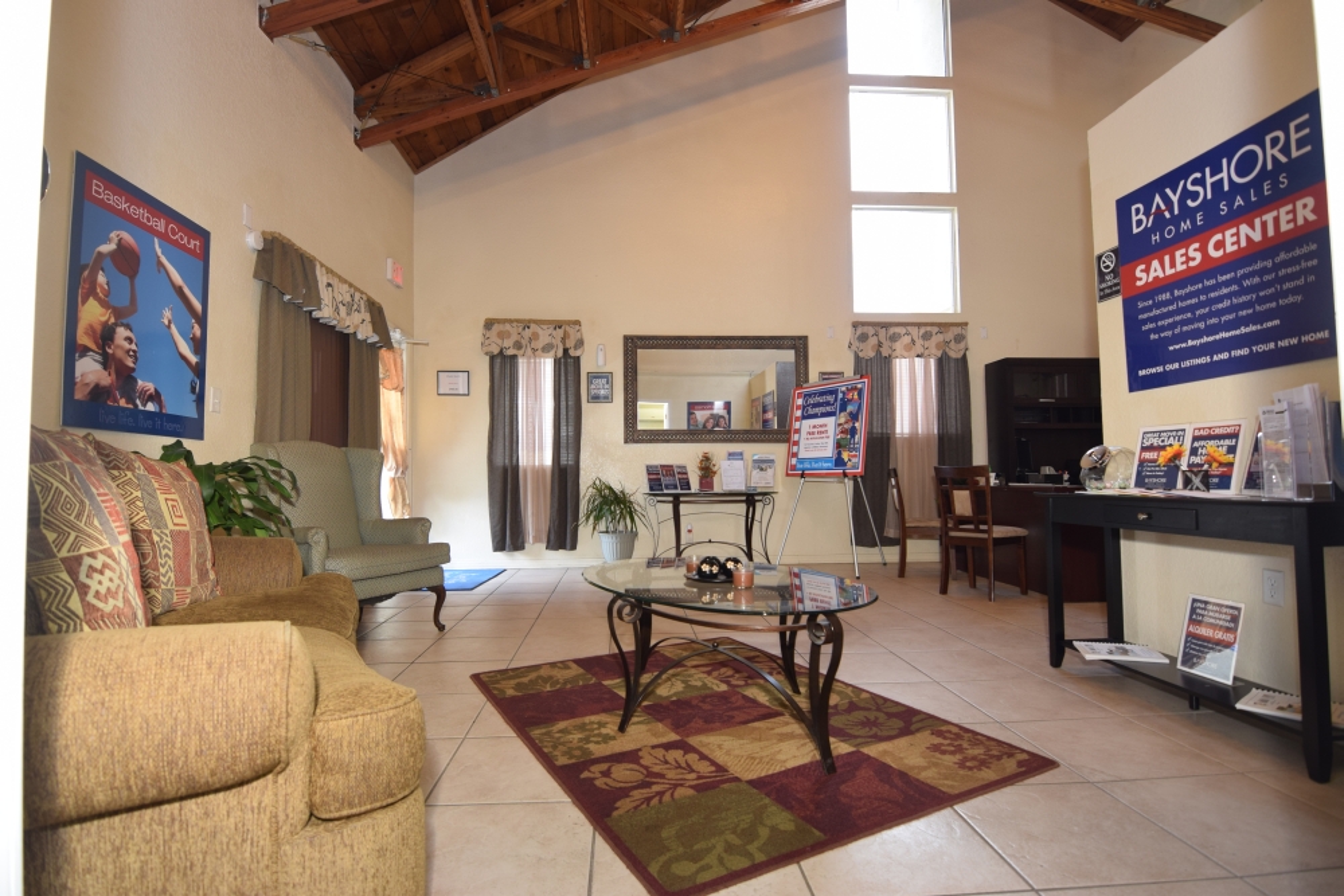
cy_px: 448
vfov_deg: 72.1
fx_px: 616
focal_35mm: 16
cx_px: 672
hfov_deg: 95.0
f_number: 4
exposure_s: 1/80
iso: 400
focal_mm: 11
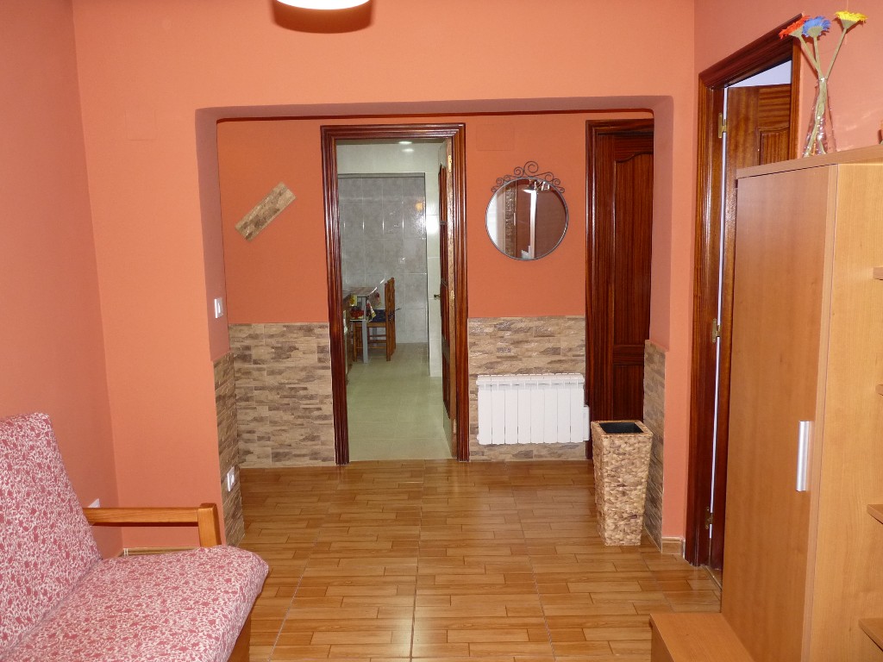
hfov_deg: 65.3
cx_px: 442
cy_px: 331
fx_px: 689
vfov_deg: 51.4
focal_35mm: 27
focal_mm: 4.8
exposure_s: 1/30
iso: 250
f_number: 2.8
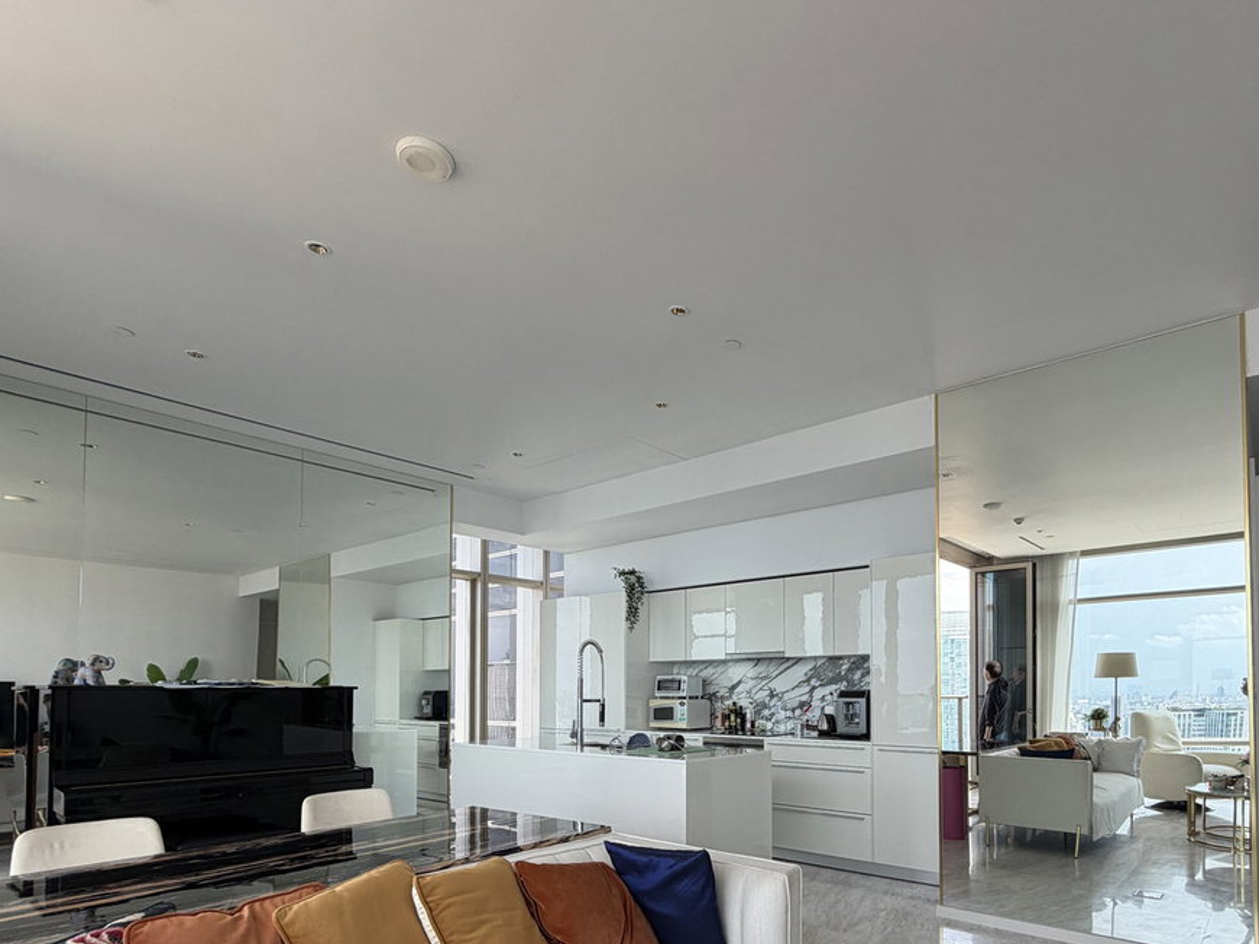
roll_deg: +0.6
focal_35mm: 20
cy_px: 667
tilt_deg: +1.9
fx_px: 727
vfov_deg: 63.3
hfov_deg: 81.1
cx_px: 732
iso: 64
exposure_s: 1/121
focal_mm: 2.22
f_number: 2.2
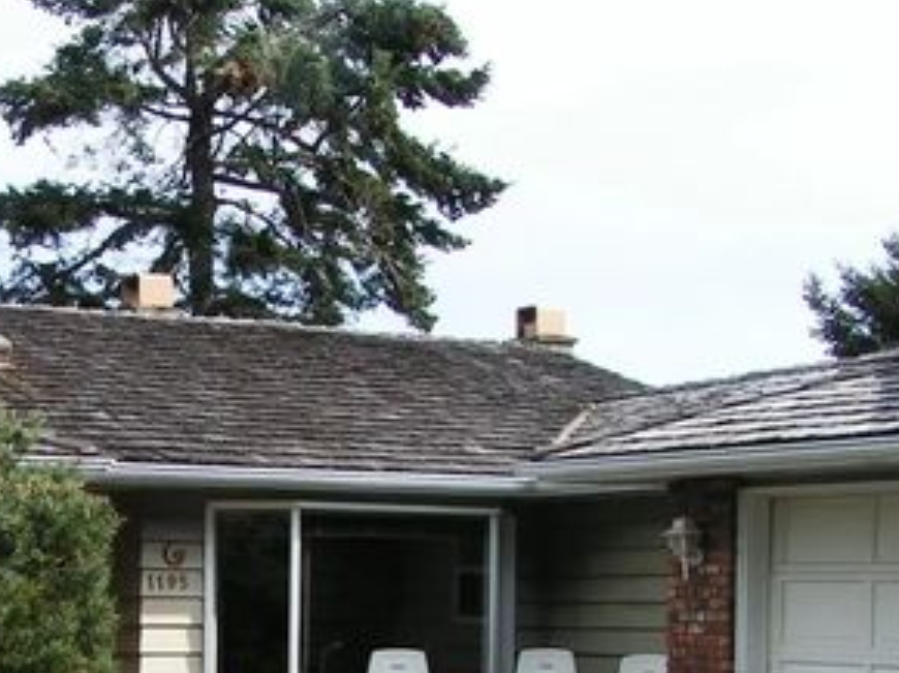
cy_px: 654
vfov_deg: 17.2
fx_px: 2180
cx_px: 3
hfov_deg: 22.4
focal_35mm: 84
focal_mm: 5.8
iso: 50
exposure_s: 1/200
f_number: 5.6
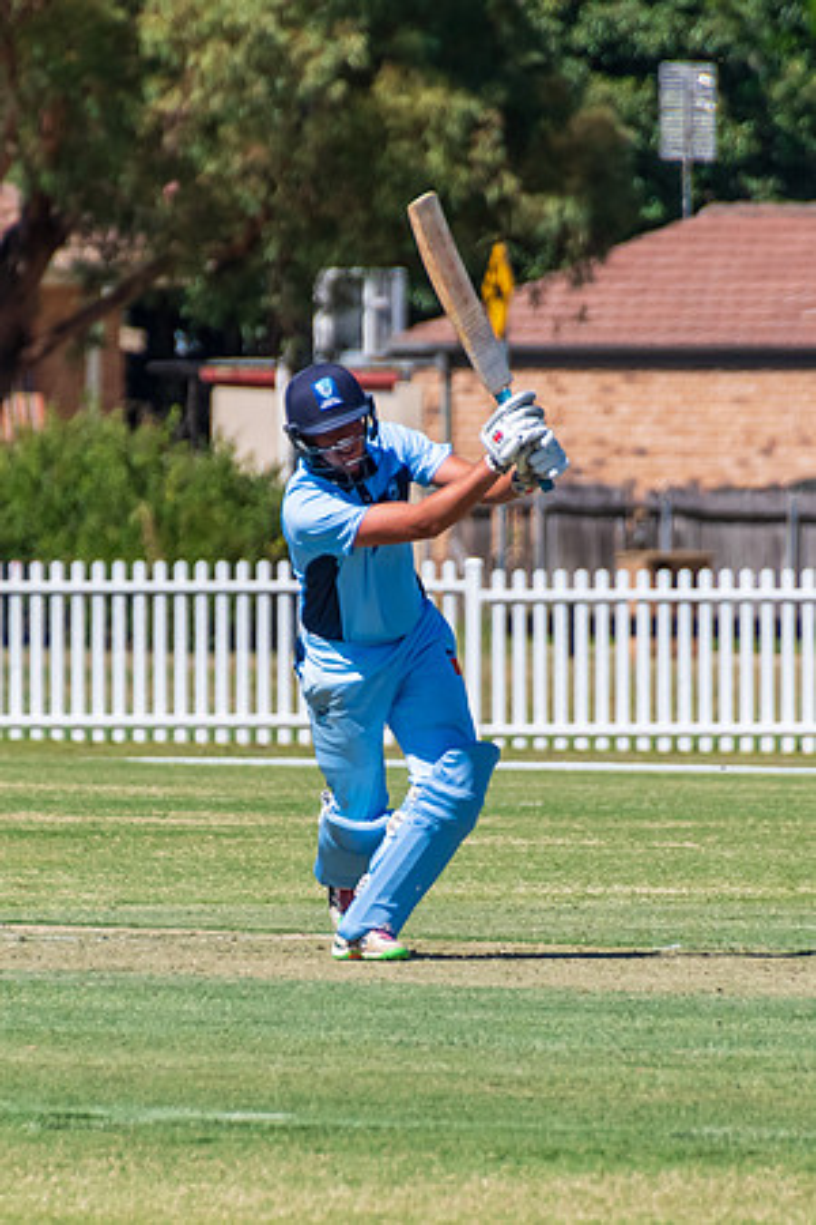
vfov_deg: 2.0
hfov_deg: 1.3
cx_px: 388
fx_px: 35302
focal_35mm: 1038
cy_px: 651
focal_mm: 400
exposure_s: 1/2500
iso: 400
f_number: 6.3
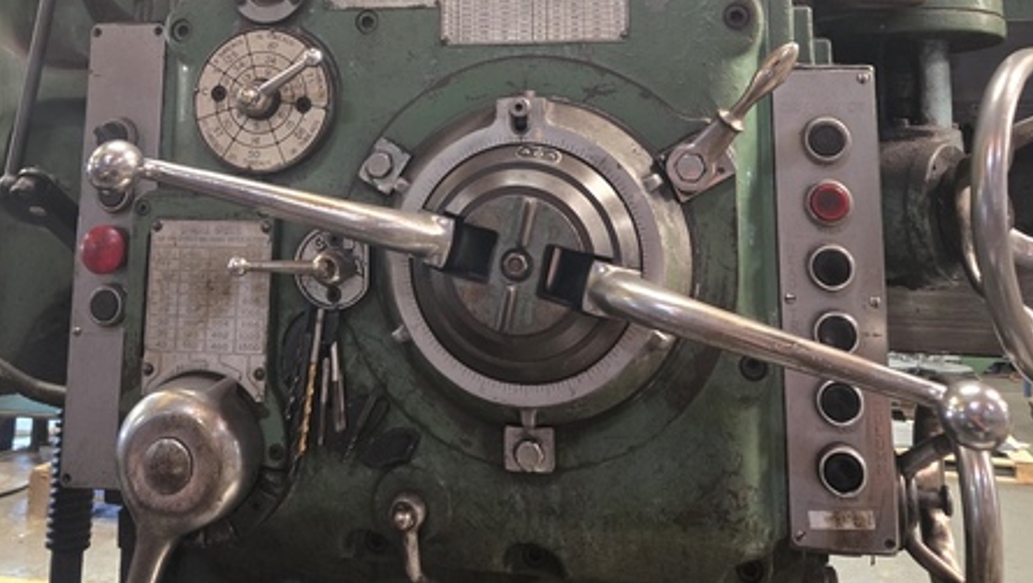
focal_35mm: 36
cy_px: 28
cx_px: 481
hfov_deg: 55.2
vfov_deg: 31.0
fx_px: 987
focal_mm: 5.4
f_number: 1.8
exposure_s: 1/60
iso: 640
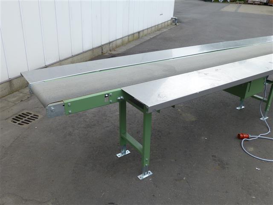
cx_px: 136
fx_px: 237
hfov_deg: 60.0
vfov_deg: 46.8
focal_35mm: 30
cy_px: 102
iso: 100
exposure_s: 1/100
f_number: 3.6
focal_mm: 5.4
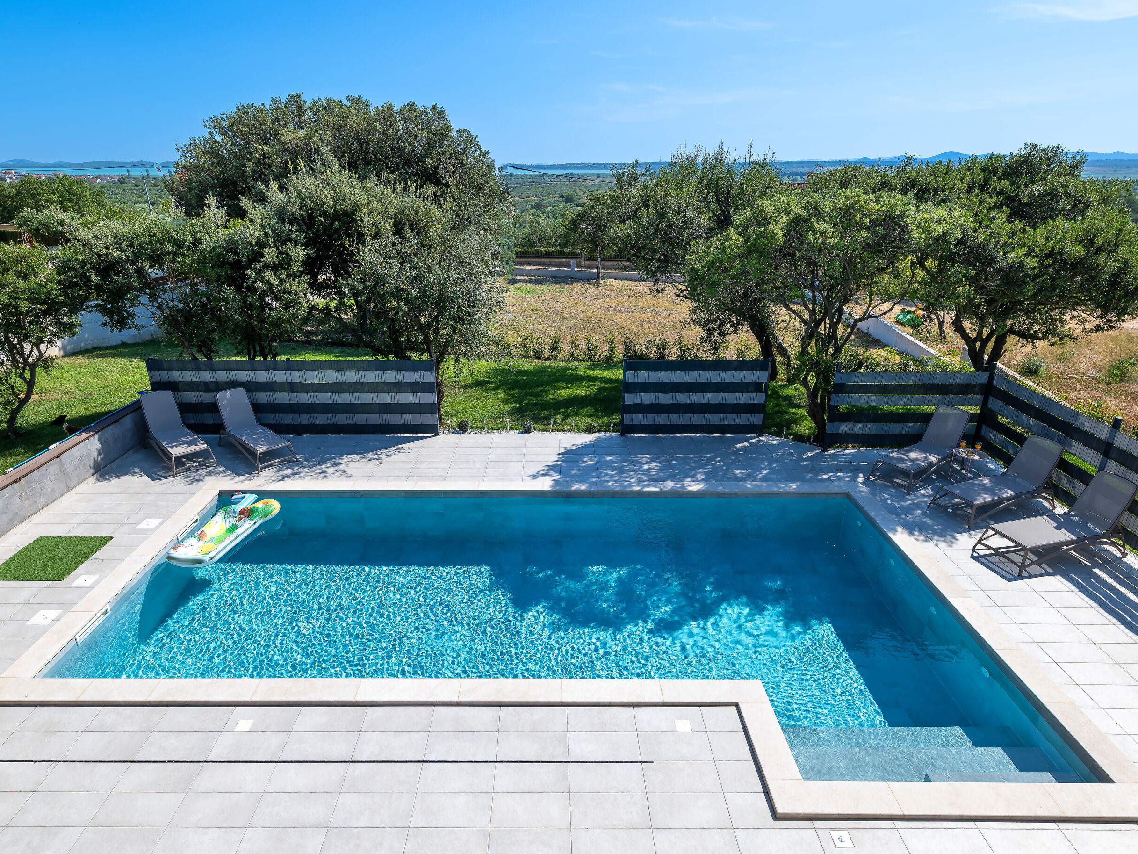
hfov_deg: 78.9
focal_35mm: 21
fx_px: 690
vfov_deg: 63.5
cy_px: 429
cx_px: 536
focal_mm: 19
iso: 100
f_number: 9
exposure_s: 1/320
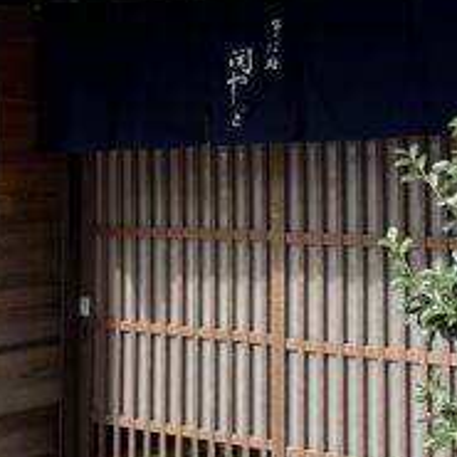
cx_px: 269
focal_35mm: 85
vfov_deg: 20.3
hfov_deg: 20.4
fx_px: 1270
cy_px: 115
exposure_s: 1/277
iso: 64
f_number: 1.78
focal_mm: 6.76
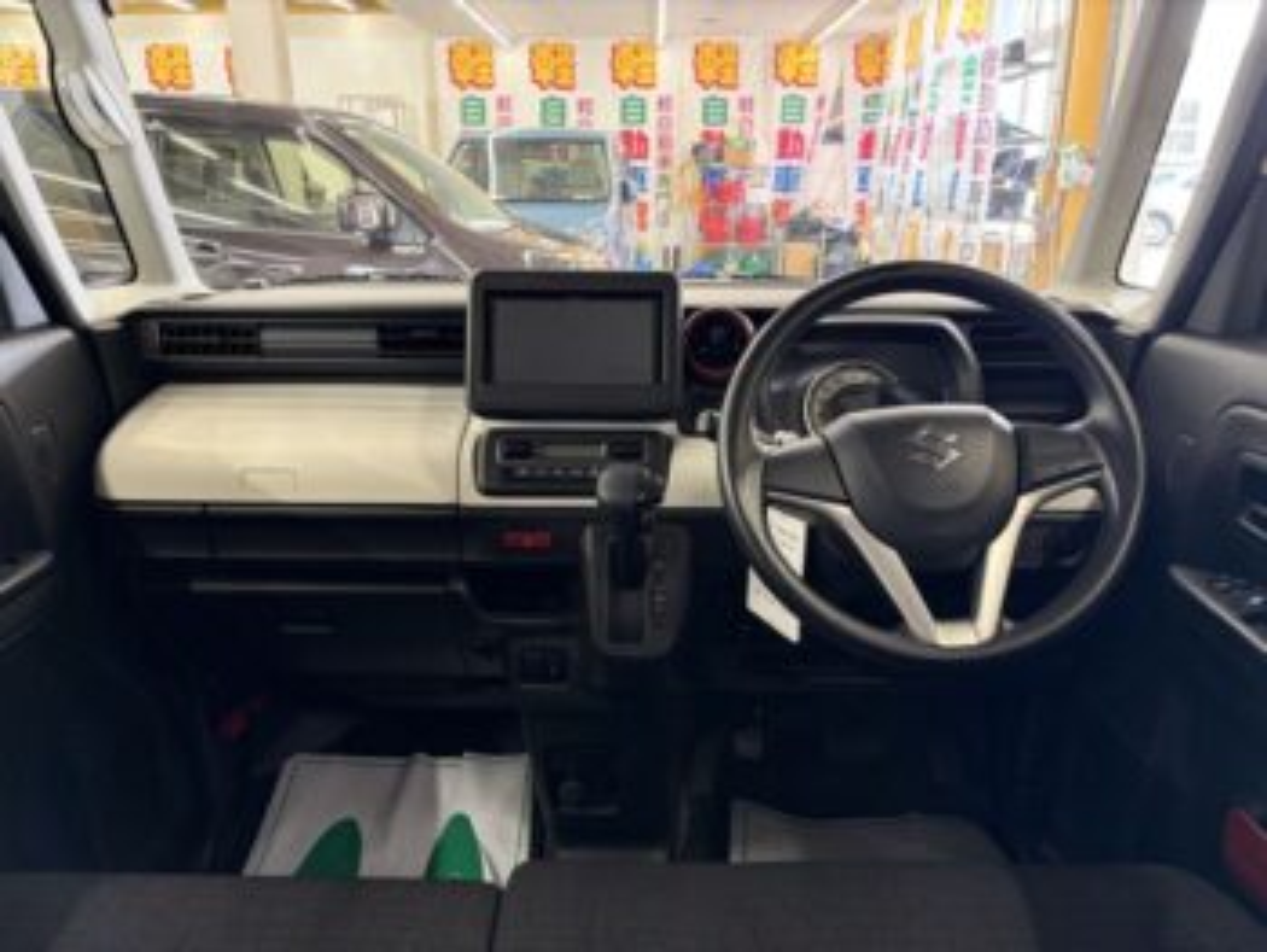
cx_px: 634
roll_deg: +0.0
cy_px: 476
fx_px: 952
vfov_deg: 53.1
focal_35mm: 26
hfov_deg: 67.3
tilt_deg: -16.6
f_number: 1.6
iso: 200
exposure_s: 1/50
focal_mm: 5.96
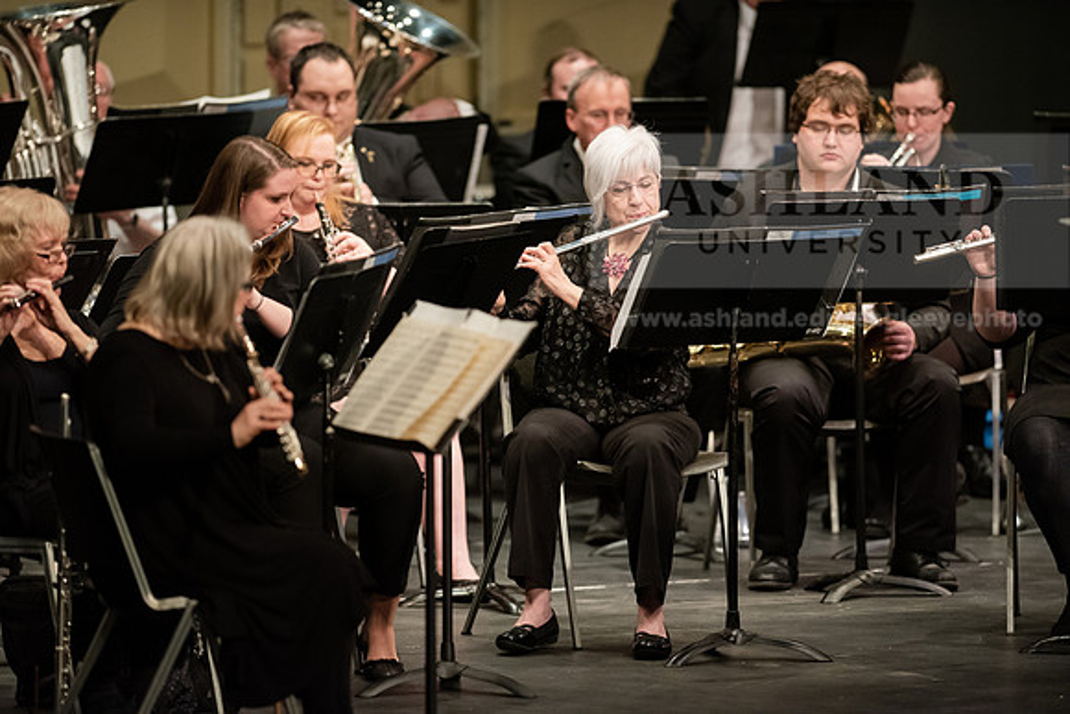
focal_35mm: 300
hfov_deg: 6.9
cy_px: 357
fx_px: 8918
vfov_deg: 4.6
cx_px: 535
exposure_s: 1/320
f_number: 3.2
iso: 5000
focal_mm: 300
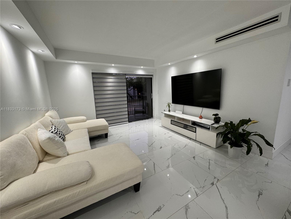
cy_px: 110
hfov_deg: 102.1
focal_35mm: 14
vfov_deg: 85.7
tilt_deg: -10.2
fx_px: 118
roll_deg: +1.5
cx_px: 146
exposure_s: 1/120
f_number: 2.2
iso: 125
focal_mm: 2.22
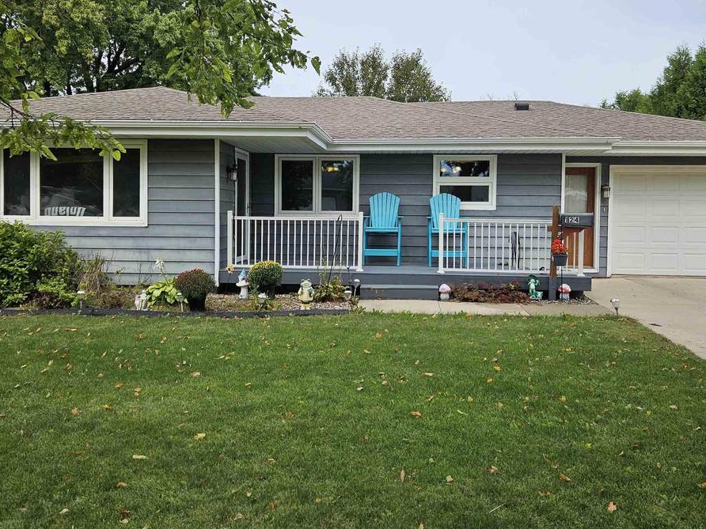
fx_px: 673
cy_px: 221
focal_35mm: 33
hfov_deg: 55.4
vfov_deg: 42.8
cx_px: 351
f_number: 1.8
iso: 25
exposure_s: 1/1529
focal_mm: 5.4
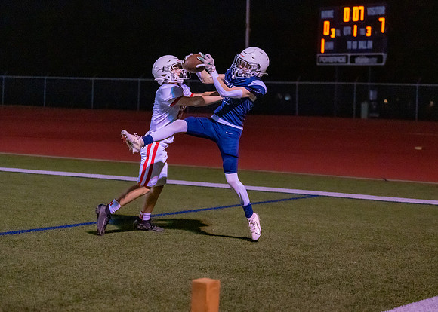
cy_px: 101
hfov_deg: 19.9
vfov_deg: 14.3
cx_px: 231
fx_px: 1248
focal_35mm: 100
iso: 6400
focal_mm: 70
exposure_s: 1/1250
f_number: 2.8
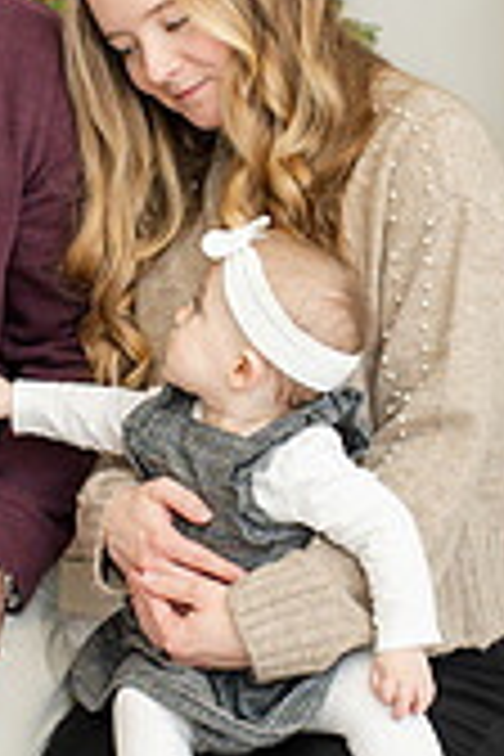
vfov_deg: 12.4
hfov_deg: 8.3
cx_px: 220
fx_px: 3486
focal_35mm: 166
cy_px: 456
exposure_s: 1/200
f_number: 3.5
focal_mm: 35
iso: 220
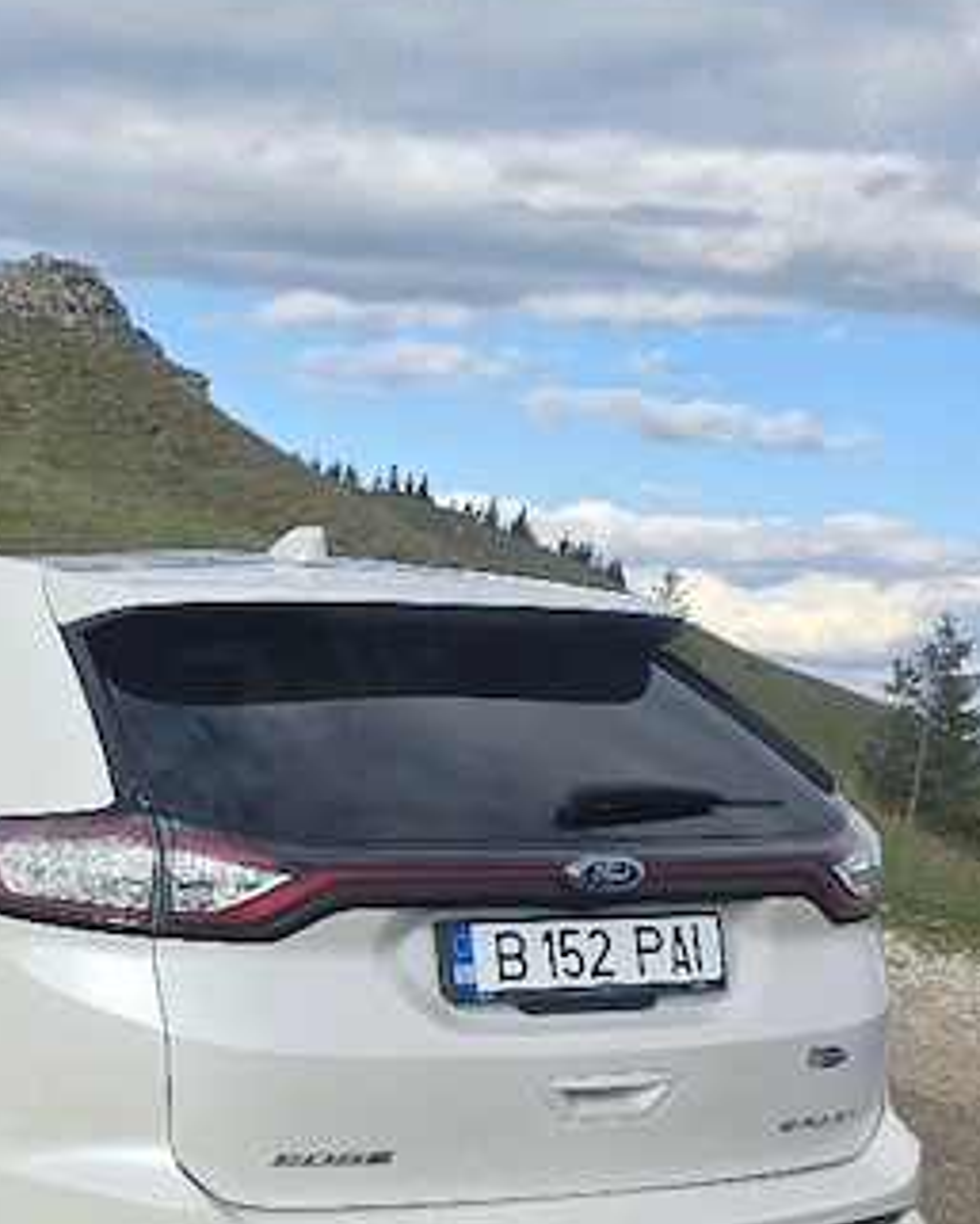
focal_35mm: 56
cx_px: -46
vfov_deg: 33.5
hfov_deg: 25.5
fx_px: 2029
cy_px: 740
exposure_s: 1/3333
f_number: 1.7
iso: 80
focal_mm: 6.25
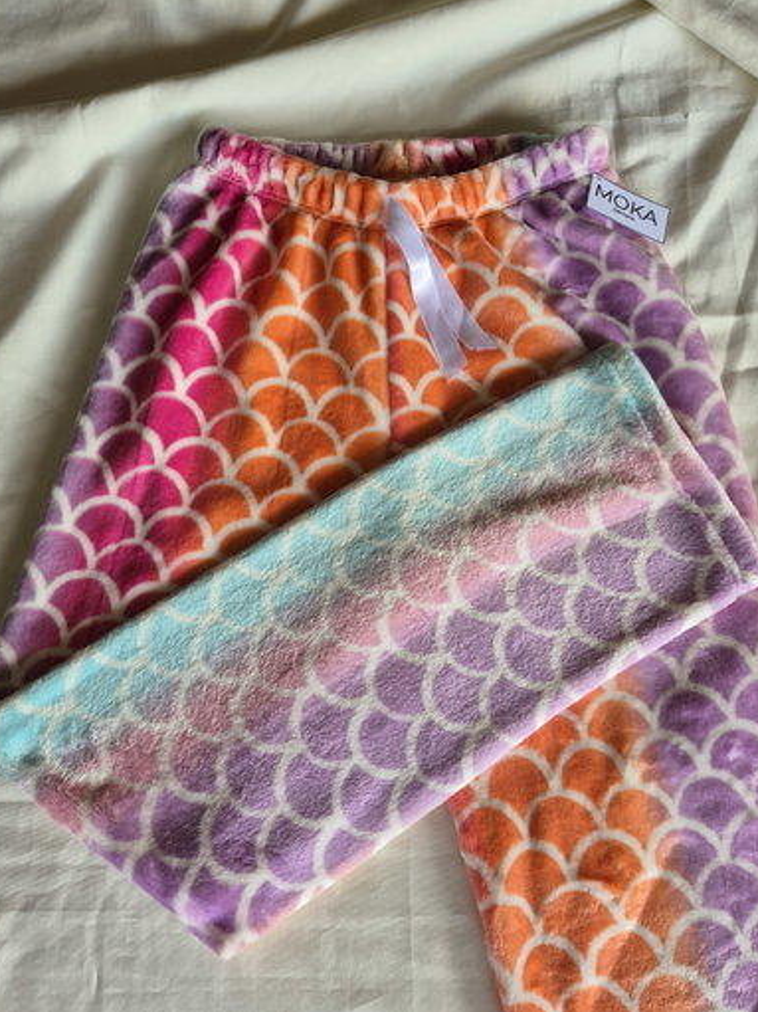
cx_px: 370
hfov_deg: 56.8
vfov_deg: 71.6
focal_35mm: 24
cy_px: 492
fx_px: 701
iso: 50
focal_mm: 5.4
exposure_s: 1/180
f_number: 1.8
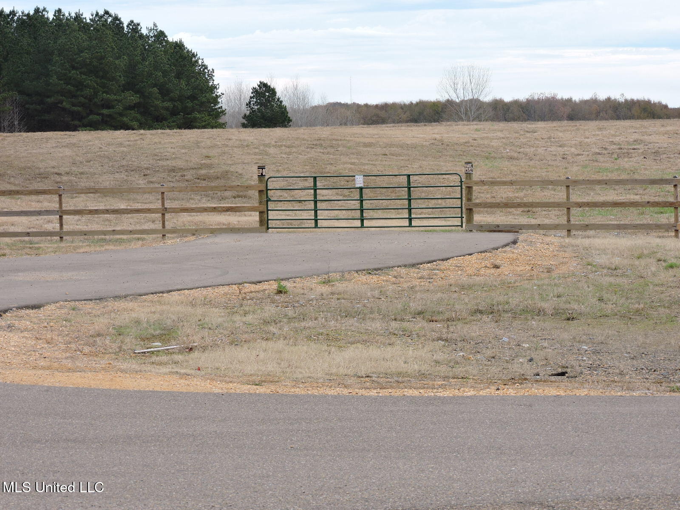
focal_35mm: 120
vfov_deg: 12.3
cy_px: 255
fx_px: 2357
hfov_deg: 16.4
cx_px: 340
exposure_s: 1/250
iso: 100
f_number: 4.2
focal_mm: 21.4
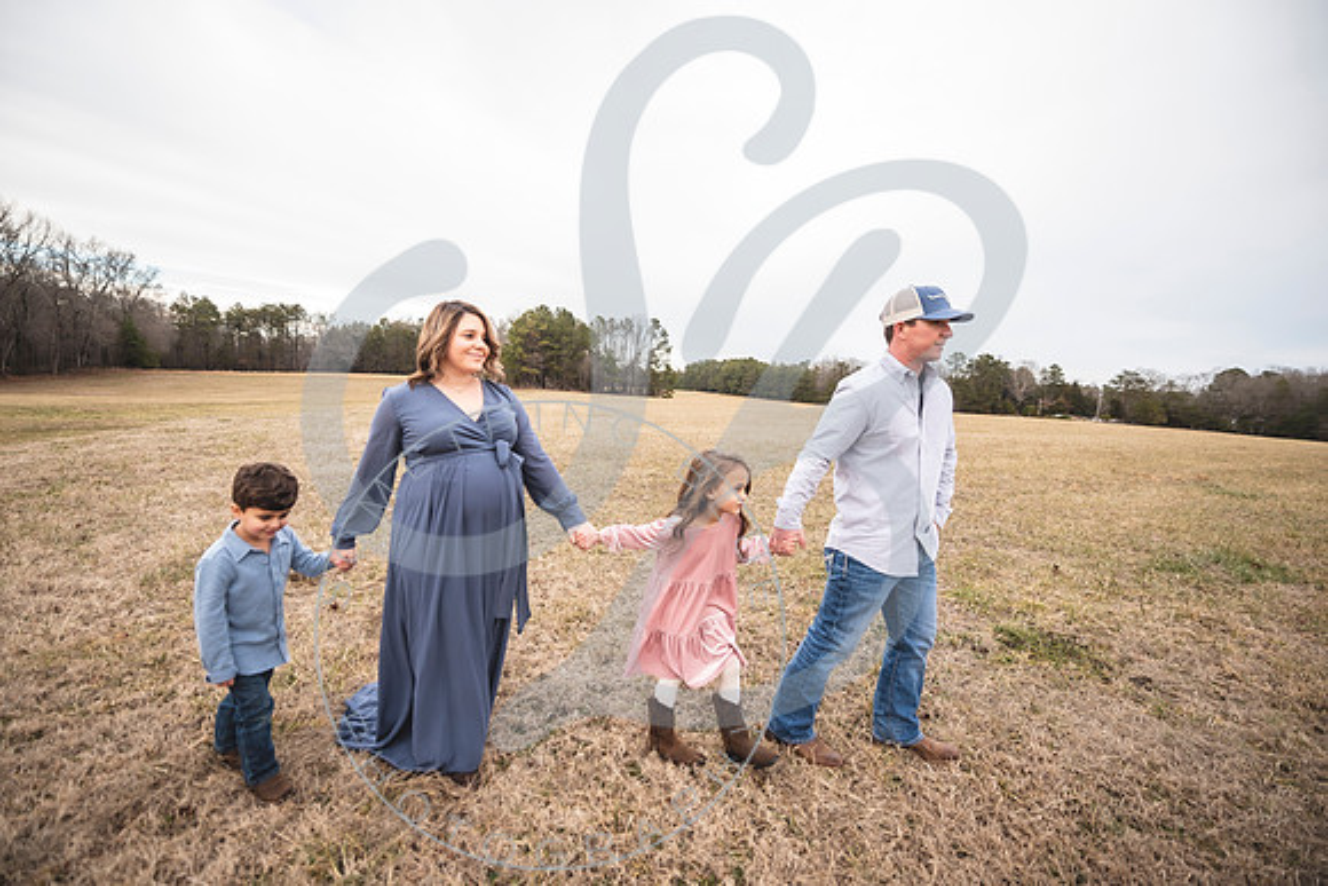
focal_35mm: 15
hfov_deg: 102.0
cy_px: 443
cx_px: 649
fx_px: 538
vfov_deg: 79.0
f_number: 2.8
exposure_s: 1/200
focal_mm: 14
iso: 200
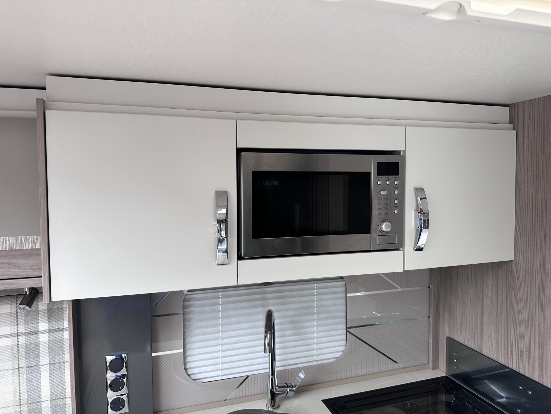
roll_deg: -0.3
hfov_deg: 71.6
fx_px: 382
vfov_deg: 56.8
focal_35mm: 24
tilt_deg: +1.9
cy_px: 207
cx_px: 276
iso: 100
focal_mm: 6.86
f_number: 1.78
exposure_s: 1/121
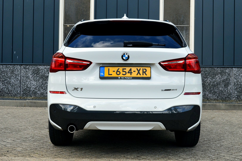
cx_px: 121
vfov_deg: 26.4
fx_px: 343
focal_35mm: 51
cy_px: 80
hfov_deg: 38.9
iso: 400
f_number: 10
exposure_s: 1/250
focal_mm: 34
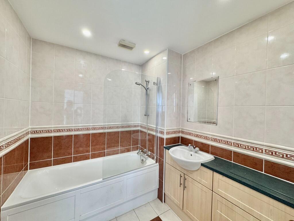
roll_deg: -2.2
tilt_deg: -0.4
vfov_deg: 85.7
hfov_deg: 102.1
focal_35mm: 14
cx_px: 147
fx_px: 119
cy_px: 110
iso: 160
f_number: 2.2
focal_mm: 2.22
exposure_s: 1/100
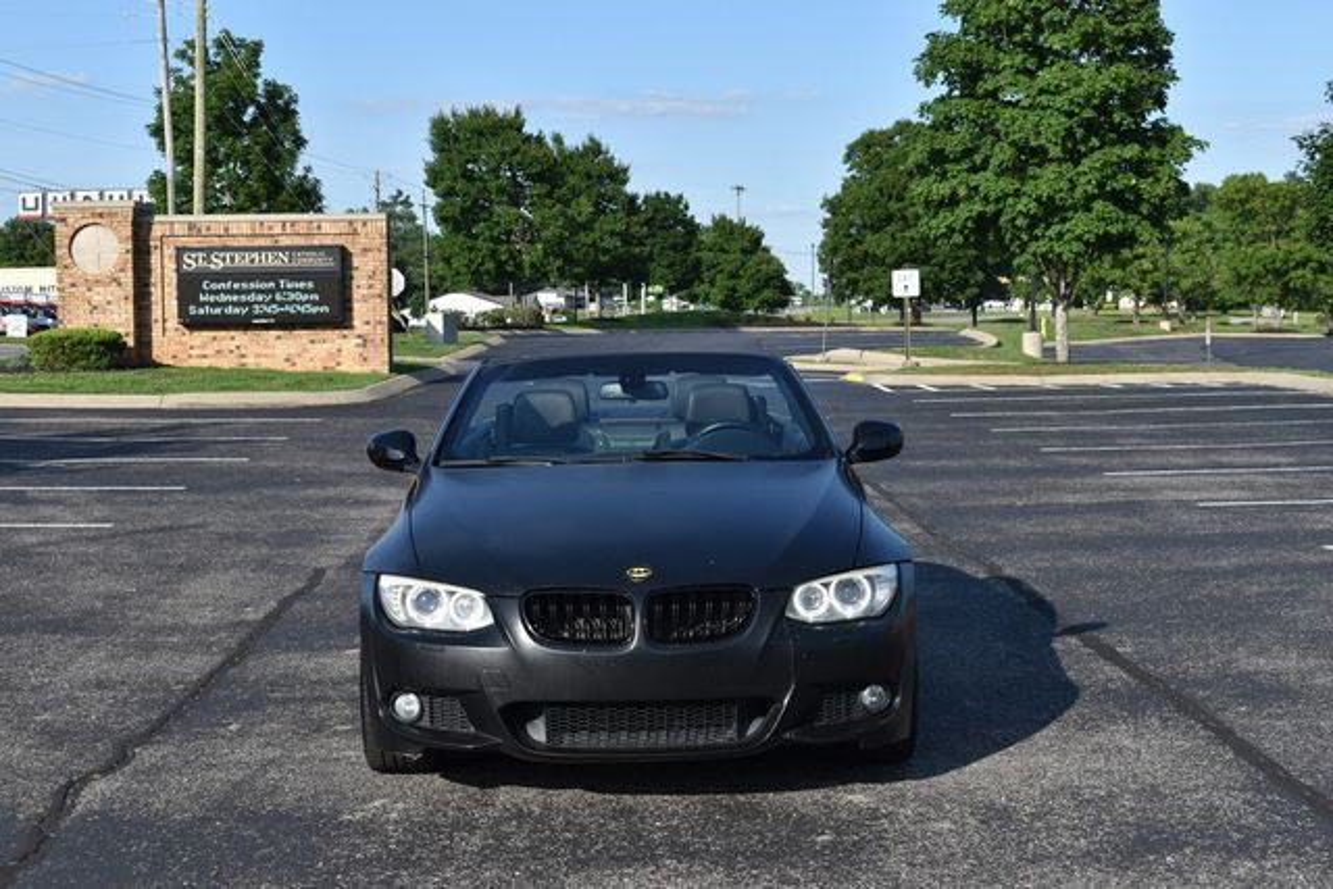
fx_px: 2111
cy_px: 444
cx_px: 666
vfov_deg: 23.8
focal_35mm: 57
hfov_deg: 35.0
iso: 110
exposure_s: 1/250
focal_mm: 38
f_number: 8
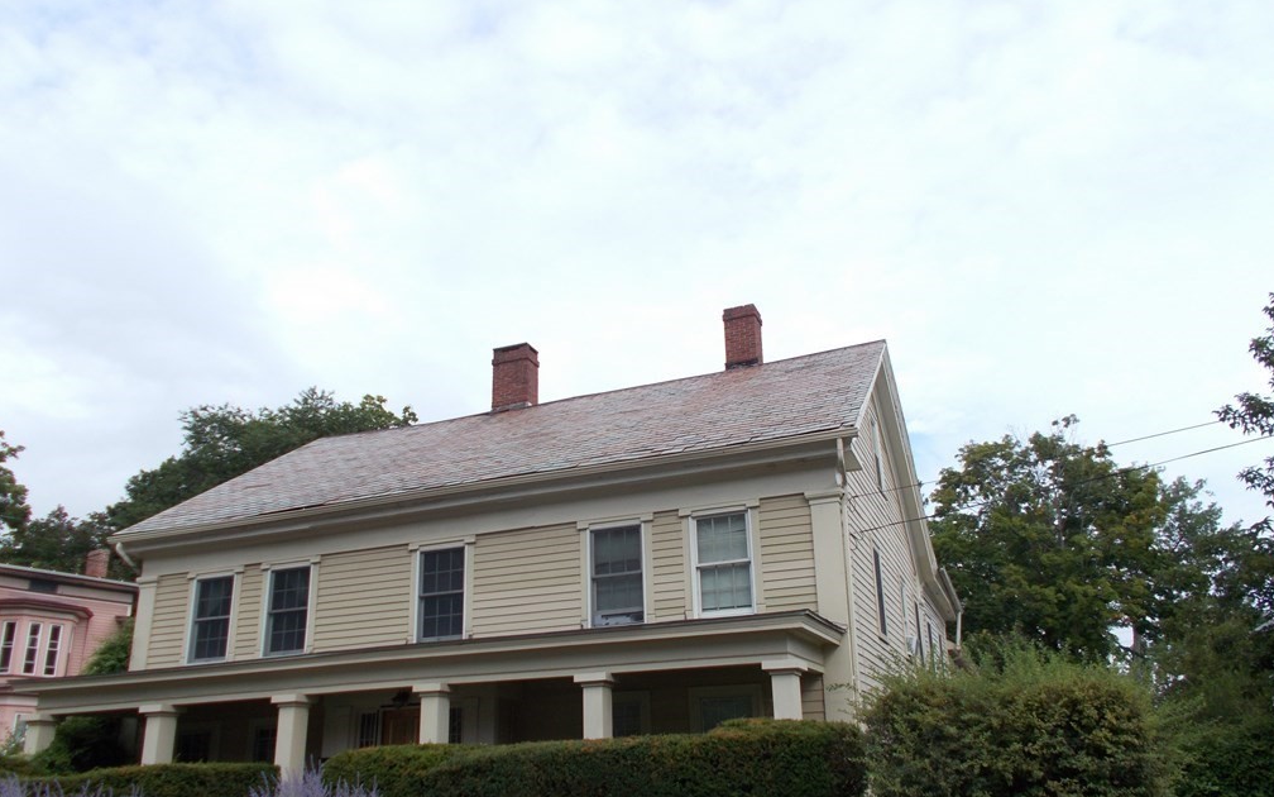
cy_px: 473
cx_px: 642
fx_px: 972
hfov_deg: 66.5
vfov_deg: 44.3
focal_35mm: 28
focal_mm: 4.6
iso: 80
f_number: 3.2
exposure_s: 1/500
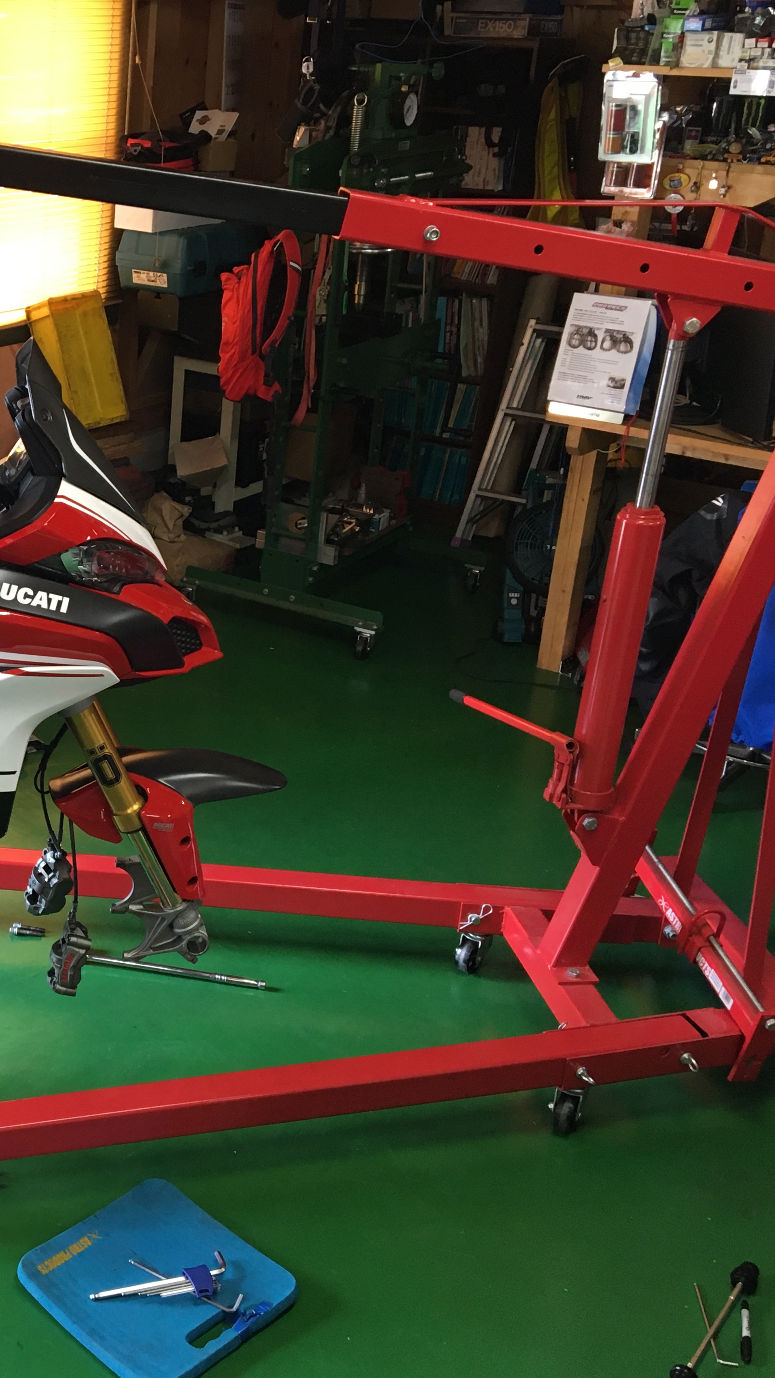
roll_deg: -1.1
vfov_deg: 47.4
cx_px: -9
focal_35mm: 43
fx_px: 1571
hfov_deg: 26.2
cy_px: 701
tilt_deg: -24.1
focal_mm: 4.15
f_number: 2.2
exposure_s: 1/30
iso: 100
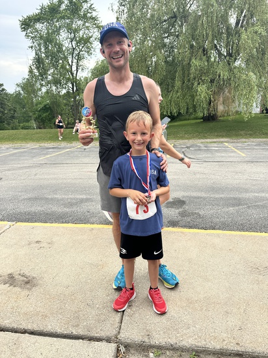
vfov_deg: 71.6
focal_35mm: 24
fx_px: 248
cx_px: 134
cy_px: 179
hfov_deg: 56.8
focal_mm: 6.86
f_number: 1.78
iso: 80
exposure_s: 1/773
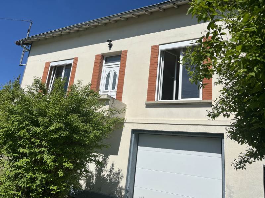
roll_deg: -5.5
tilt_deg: +15.9
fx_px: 199
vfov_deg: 53.1
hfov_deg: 67.3
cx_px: 132
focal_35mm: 26
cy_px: 99
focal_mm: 5.1
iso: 50
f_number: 1.6
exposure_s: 1/9901
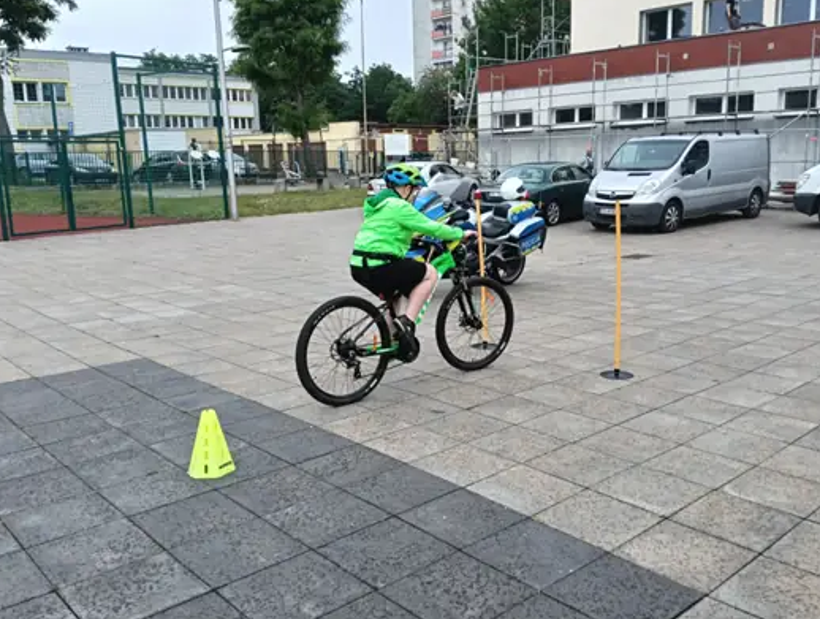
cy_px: 313
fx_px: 712
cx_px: 443
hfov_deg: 59.8
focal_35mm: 30
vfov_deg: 47.0
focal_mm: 3.98
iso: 50
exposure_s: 1/368
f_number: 1.8
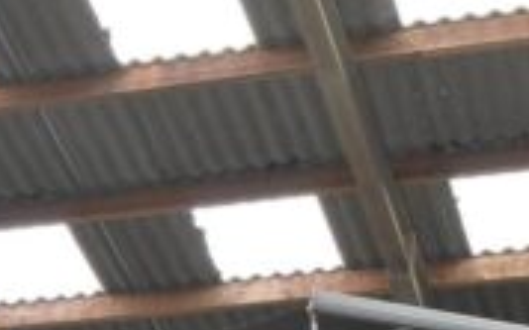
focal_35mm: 144
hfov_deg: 14.5
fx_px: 2075
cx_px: 187
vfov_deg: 8.8
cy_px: 543
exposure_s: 1/10
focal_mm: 28
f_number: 13
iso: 560
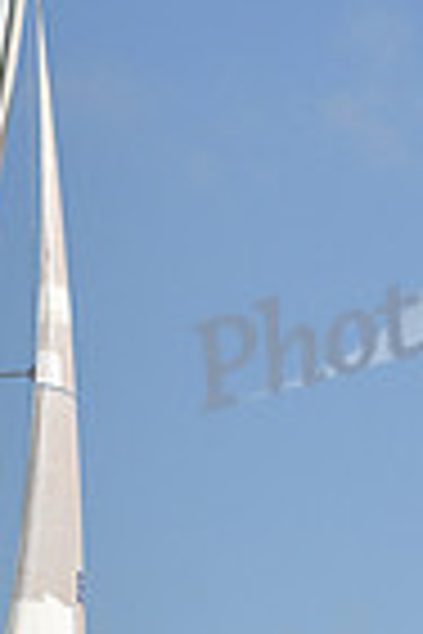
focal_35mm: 287
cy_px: 1007
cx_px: -38
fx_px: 5058
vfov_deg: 7.0
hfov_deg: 4.8
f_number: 4
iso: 320
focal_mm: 70
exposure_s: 1/8000
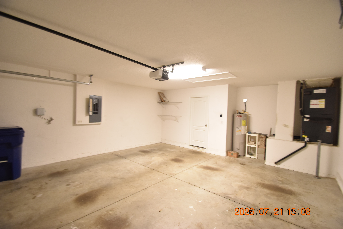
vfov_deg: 77.3
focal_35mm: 15
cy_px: 114
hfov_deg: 100.4
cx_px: 172
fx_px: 143
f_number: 3.5
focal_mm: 10
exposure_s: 1/10
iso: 800
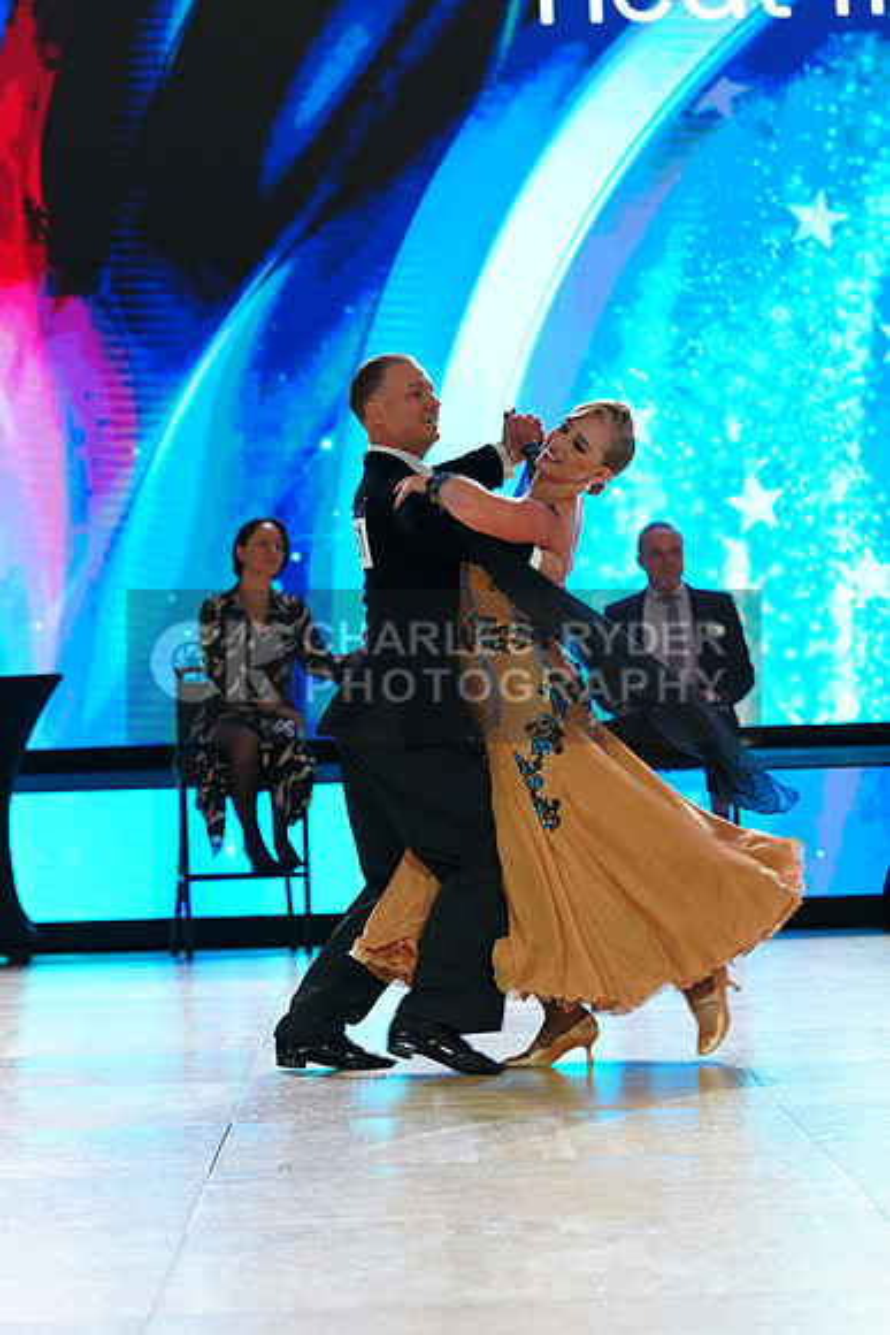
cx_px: 445
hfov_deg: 10.2
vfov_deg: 15.2
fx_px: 5003
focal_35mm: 135
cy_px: 668
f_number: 4
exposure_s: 1/320
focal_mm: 135
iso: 2500
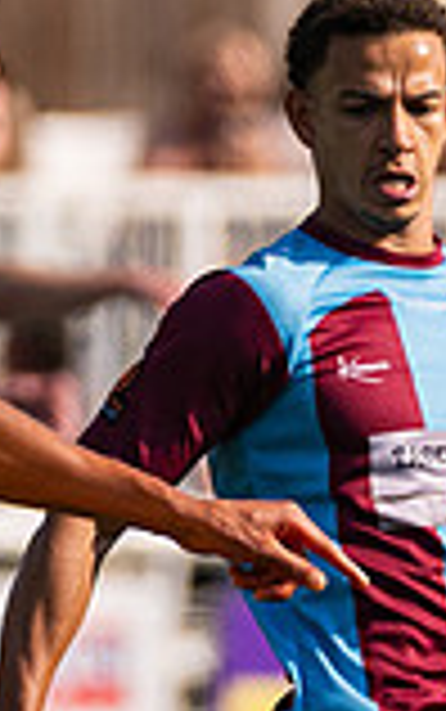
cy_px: 630
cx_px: 413
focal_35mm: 1816
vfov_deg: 1.2
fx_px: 35253
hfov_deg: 0.7
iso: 200
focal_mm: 240
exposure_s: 1/4000
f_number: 2.8
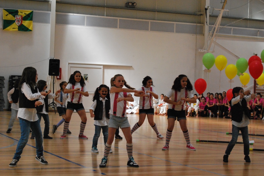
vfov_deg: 16.6
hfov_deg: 24.6
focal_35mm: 82
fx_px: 605
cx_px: 132
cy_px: 88
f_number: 5.6
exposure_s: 1/1250
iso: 1600
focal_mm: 55
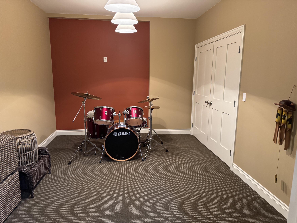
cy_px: 112
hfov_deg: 71.6
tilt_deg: -11.2
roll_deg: -1.5
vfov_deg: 56.8
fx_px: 206
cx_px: 148
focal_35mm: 24
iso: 800
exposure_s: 1/60
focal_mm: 6.76
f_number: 1.78
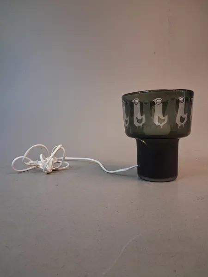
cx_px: 104
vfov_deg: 65.3
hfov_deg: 51.4
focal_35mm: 27
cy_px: 138
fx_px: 216
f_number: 1.8
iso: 250
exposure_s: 1/50
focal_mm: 4
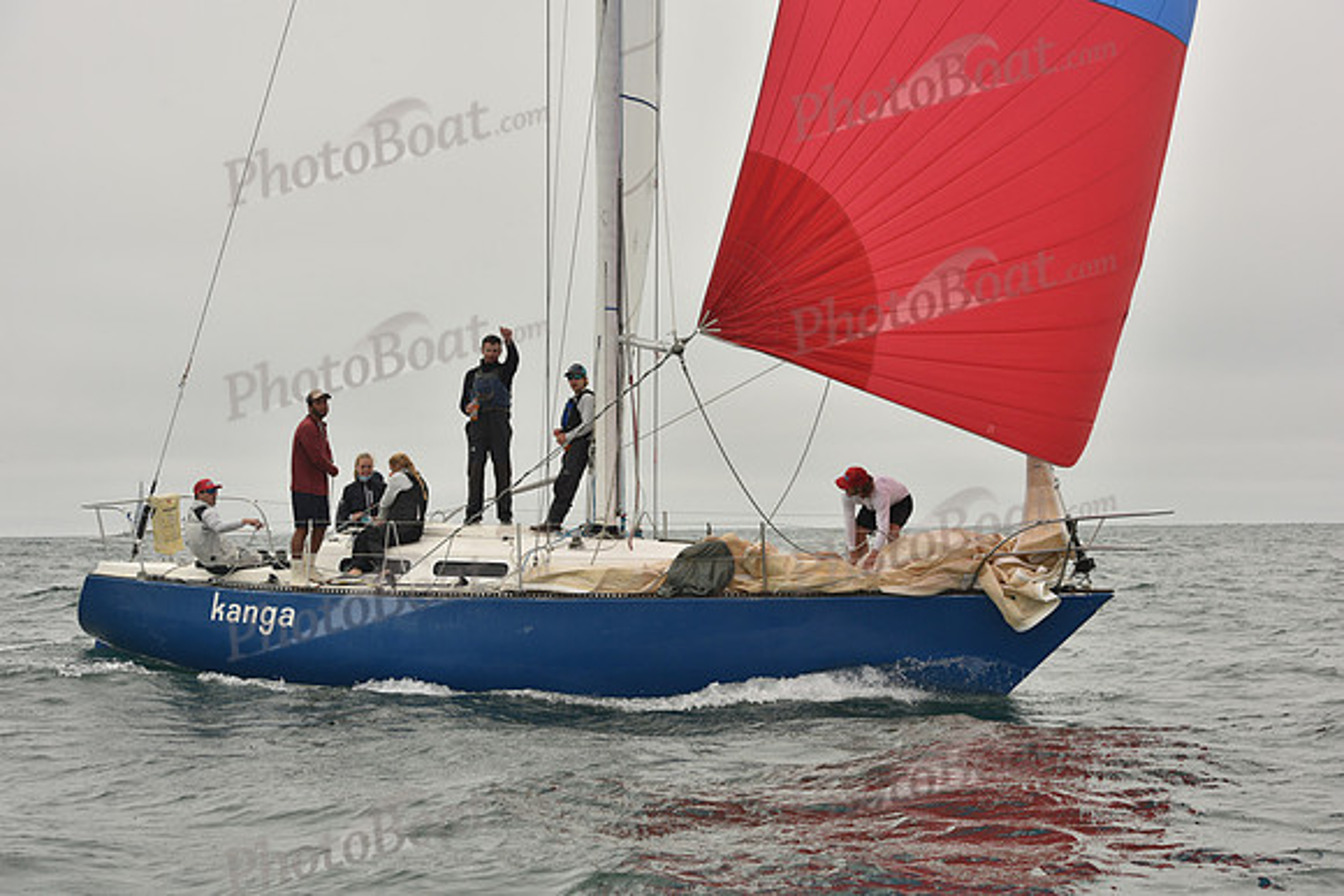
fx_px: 2913
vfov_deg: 17.5
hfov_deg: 26.0
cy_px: 448
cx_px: 672
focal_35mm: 78
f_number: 9
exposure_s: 1/800
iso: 320
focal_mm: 78
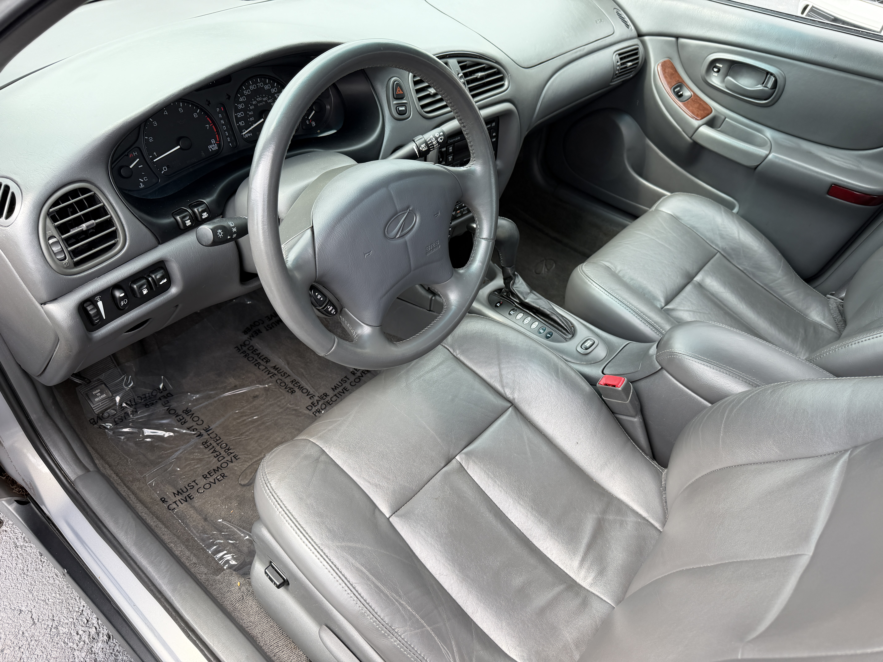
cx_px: 442
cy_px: 331
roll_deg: -7.7
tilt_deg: -40.2
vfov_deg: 56.8
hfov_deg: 71.6
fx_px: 612
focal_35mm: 24
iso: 80
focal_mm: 6.76
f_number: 1.78
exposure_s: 1/387
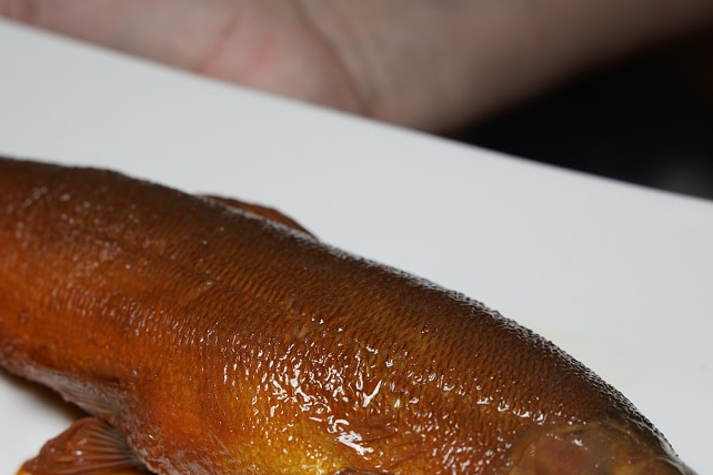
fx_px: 1703
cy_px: 351
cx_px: 234
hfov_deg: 23.5
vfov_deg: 15.8
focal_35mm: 86
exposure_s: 1/100
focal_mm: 46
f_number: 5
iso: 100
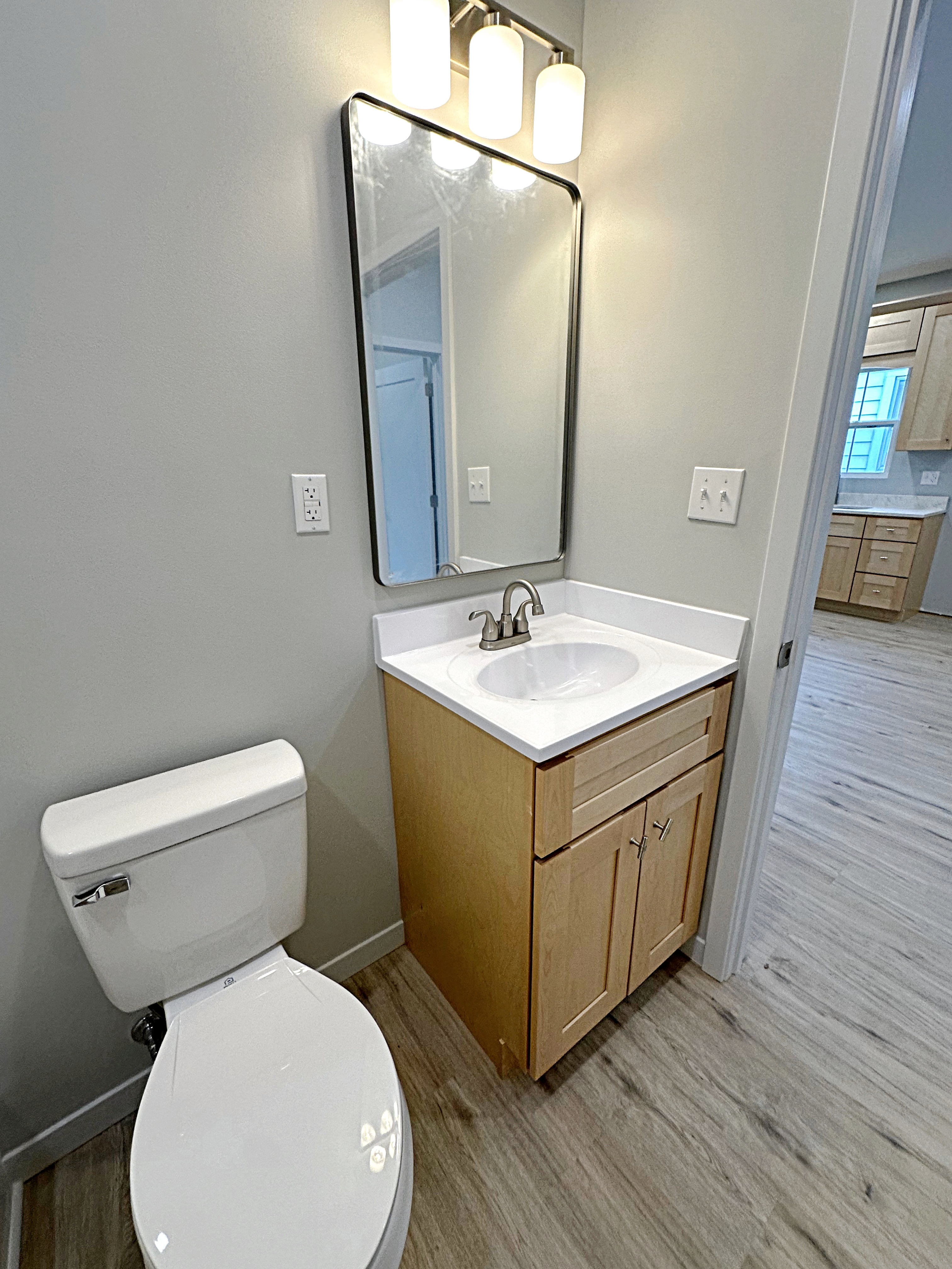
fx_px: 513
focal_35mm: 14
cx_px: 476
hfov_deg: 85.7
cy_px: 634
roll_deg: -1.0
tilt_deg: -17.9
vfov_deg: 102.1
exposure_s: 1/120
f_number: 2.2
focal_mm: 2.22
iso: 125
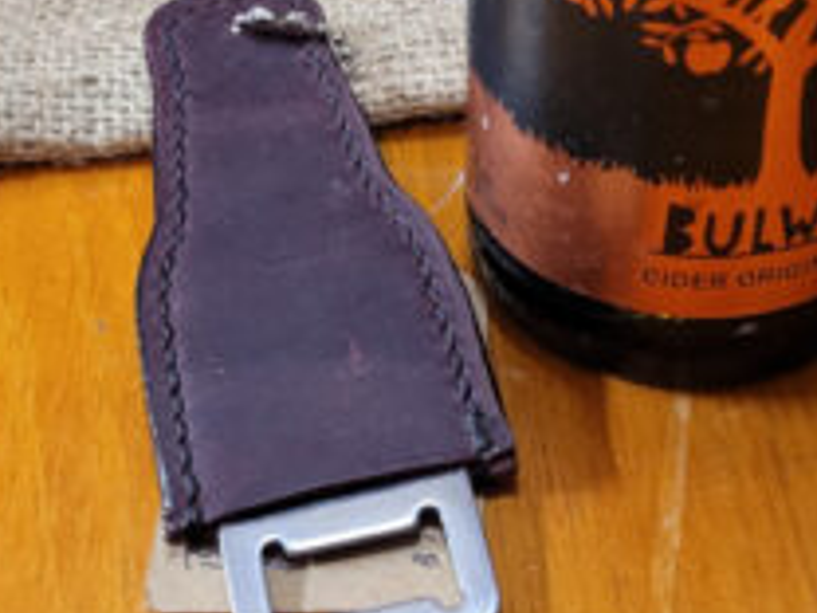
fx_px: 1770
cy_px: 165
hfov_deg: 25.9
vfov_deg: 19.5
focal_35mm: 75
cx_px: 522
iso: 320
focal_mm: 5.4
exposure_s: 1/40
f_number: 1.8
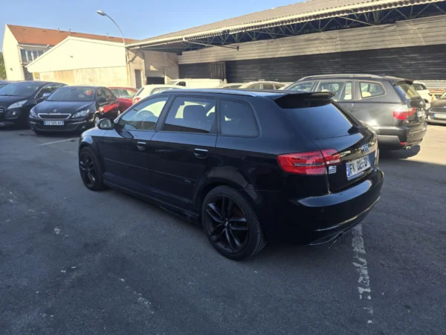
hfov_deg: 73.9
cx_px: 223
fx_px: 296
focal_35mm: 23
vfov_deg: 58.9
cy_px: 168
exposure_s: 1/195
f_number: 1.7
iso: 12
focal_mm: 6.3
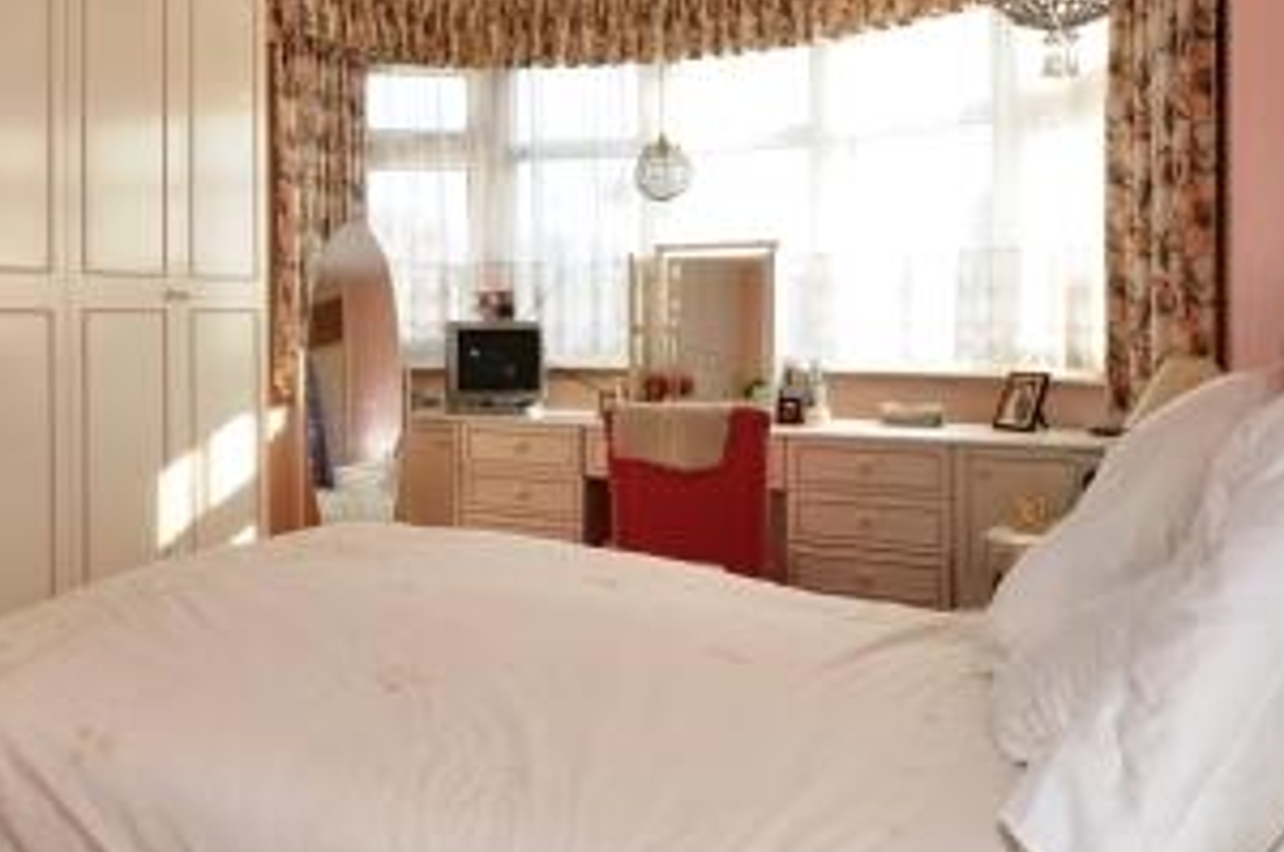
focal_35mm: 31
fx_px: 1104
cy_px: 313
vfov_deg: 41.8
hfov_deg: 57.5
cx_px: 334
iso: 200
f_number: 20
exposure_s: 1/8
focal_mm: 10
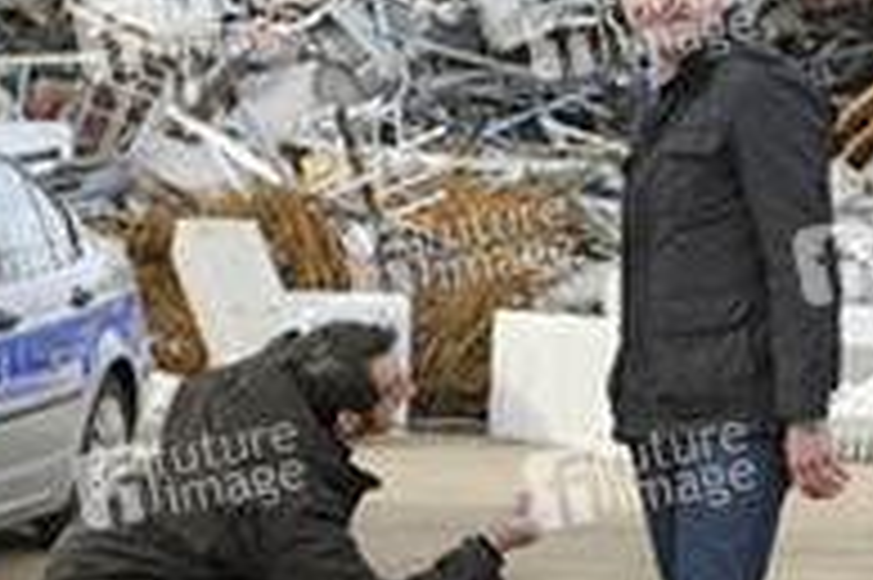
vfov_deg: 5.9
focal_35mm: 232
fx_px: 5621
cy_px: 364
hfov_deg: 8.9
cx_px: 520
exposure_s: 1/320
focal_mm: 100
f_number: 9
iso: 320
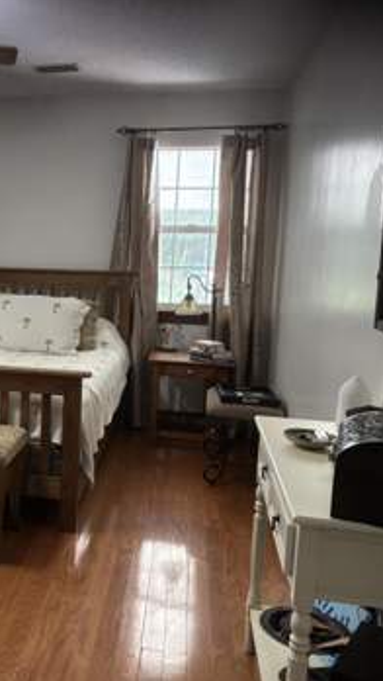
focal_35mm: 39
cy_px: 336
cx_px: -16
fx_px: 703
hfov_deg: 28.3
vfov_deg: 51.6
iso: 400
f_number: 1.6
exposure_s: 1/40
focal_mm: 5.96
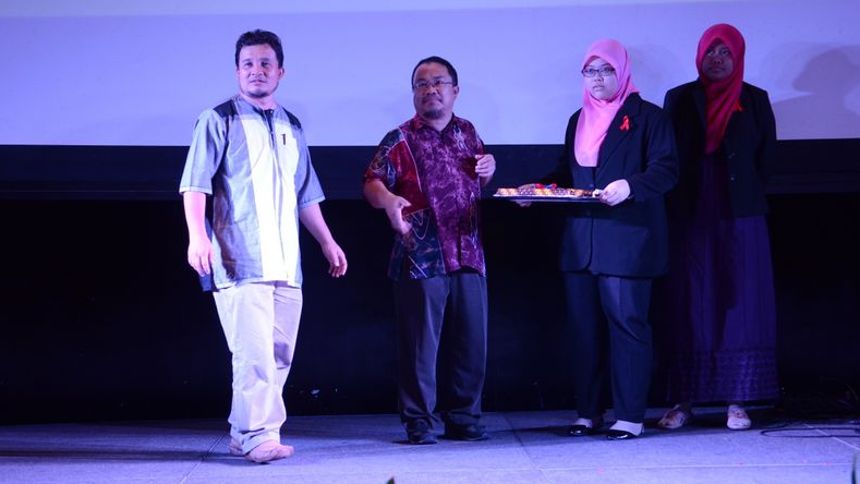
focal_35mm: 70
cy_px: 210
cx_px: 435
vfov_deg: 17.2
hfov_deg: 30.1
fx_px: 1596
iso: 1000
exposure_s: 1/200
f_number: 2.8
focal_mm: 44
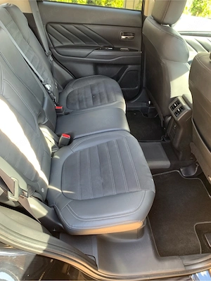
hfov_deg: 53.1
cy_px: 140
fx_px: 211
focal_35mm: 26
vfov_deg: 67.3
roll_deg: -4.7
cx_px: 106
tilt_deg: -38.0
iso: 125
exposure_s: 1/60
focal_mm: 4.25
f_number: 1.8
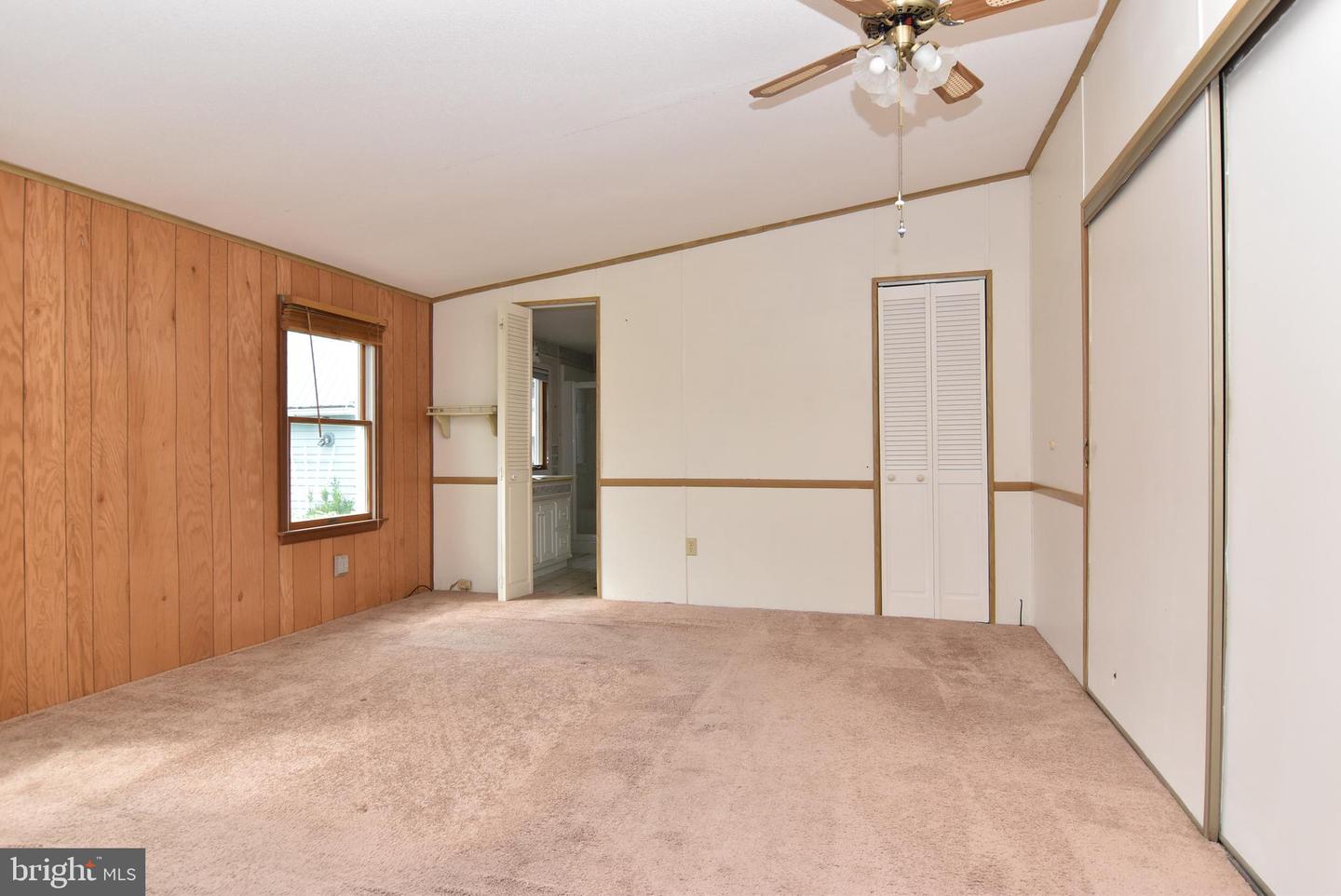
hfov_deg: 90.0
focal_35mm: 18
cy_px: 448
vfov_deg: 67.5
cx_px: 670
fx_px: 671
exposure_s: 1/160
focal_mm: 12
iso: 800
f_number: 9
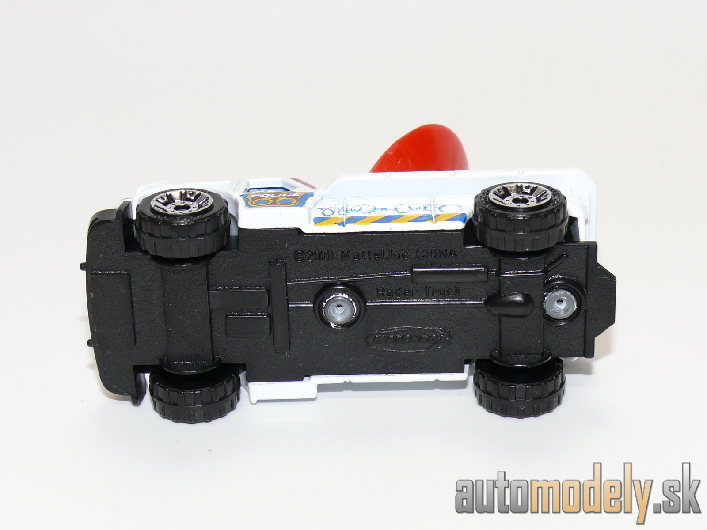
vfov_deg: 16.6
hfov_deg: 22.0
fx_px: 1818
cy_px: 265
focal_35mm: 89
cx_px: 354
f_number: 4
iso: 100
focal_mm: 12.5
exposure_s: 1/30
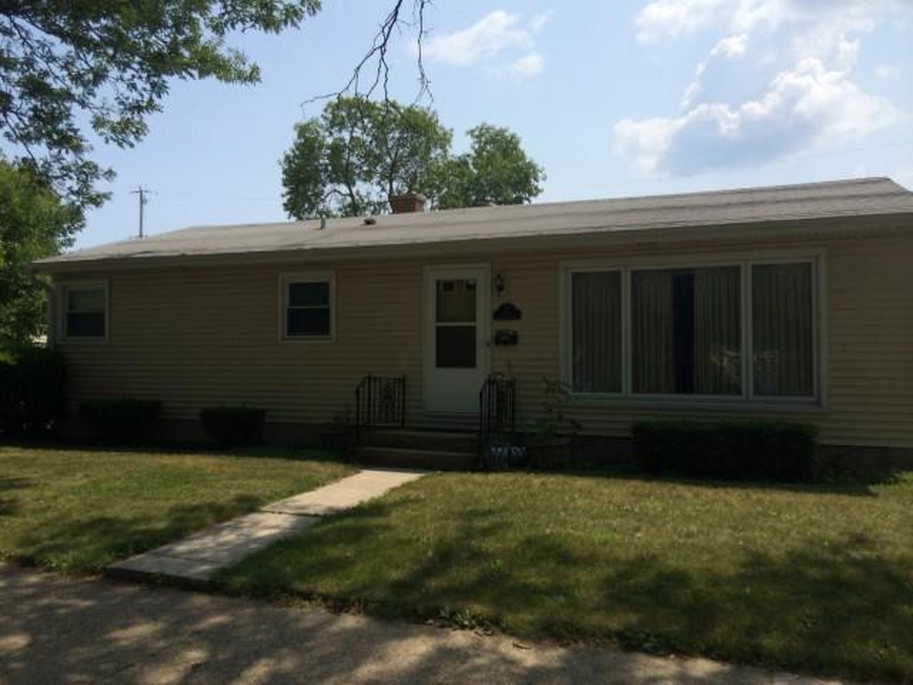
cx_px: 456
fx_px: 791
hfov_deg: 60.0
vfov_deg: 46.8
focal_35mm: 30
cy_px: 342
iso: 40
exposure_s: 1/2740
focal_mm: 4.12
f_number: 2.2
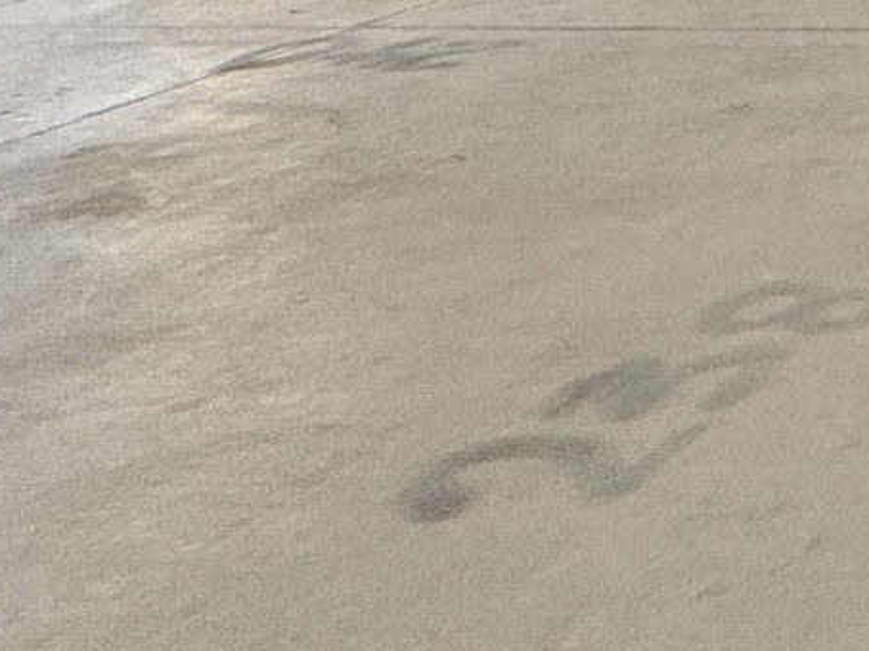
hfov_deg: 14.9
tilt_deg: -0.2
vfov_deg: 15.6
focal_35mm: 79
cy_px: -567
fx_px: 1982
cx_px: 2088
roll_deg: +0.1
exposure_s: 1/125
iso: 40
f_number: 2.2
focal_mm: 2.22
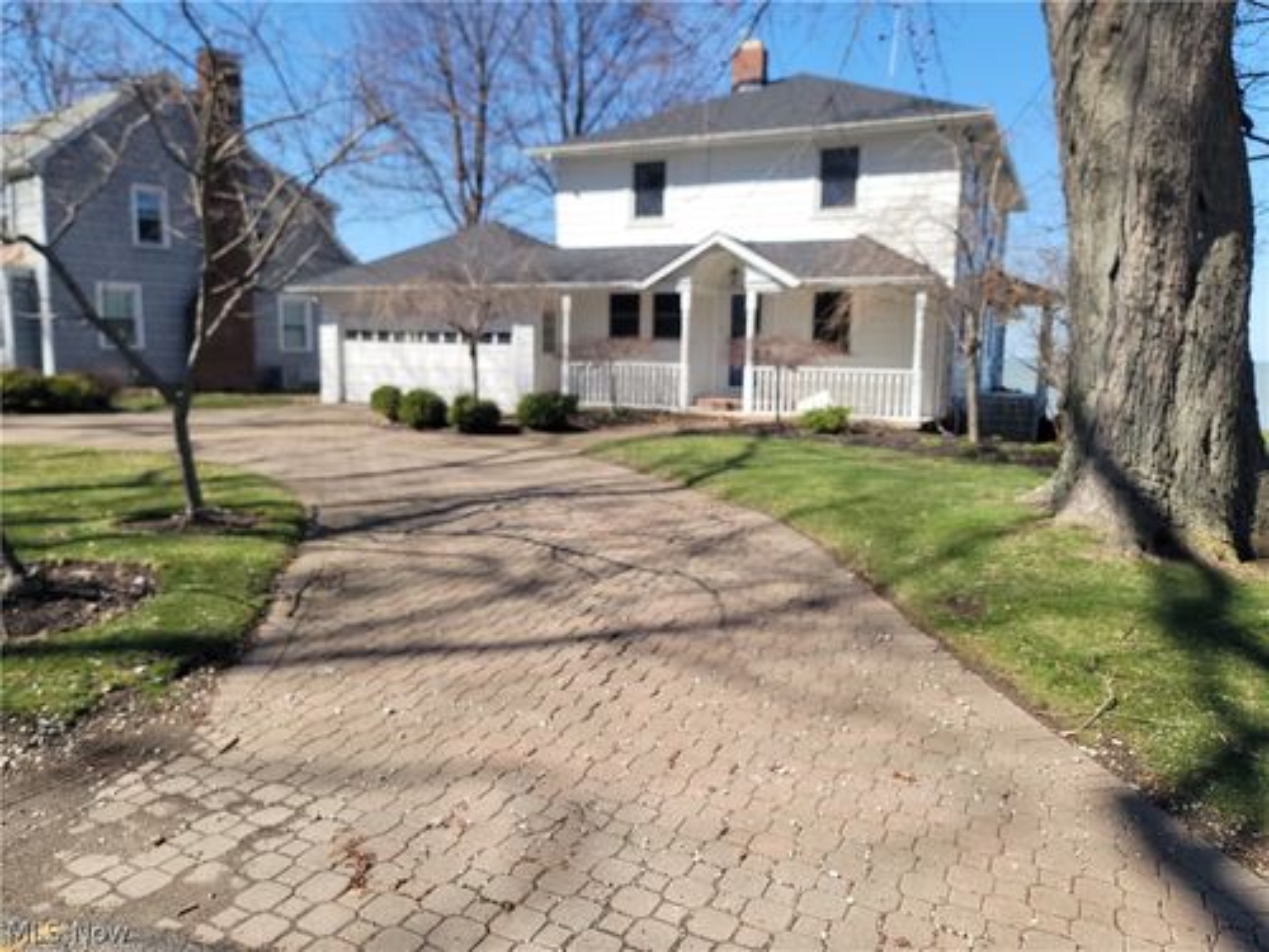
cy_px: 476
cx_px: 634
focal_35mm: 25
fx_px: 916
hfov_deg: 69.4
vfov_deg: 54.9
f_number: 1.8
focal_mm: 7
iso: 20
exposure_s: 1/694
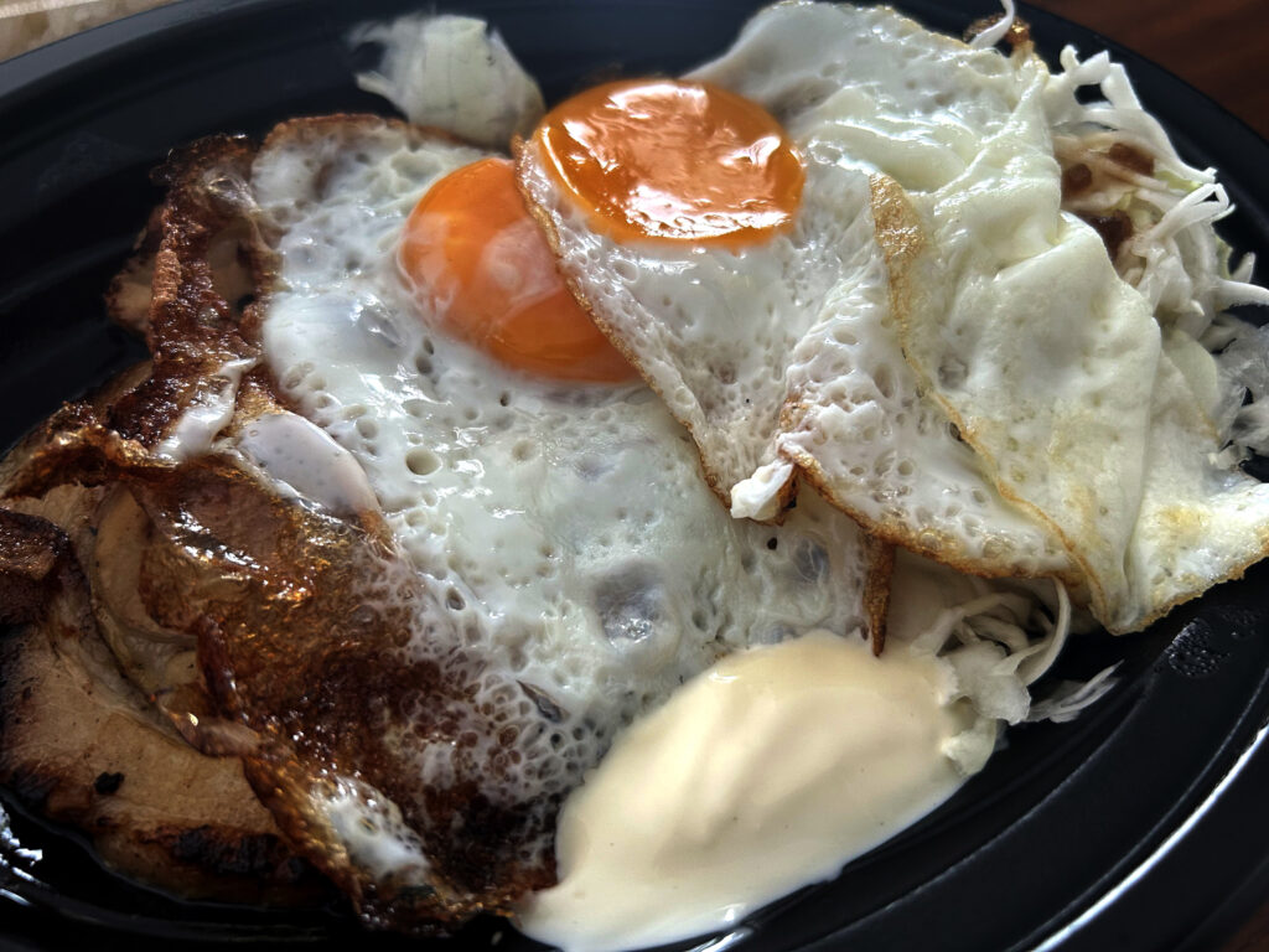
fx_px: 953
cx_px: 634
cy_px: 476
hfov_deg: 67.3
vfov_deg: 53.1
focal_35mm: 26
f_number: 1.5
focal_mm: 5.7
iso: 125
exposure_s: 1/60
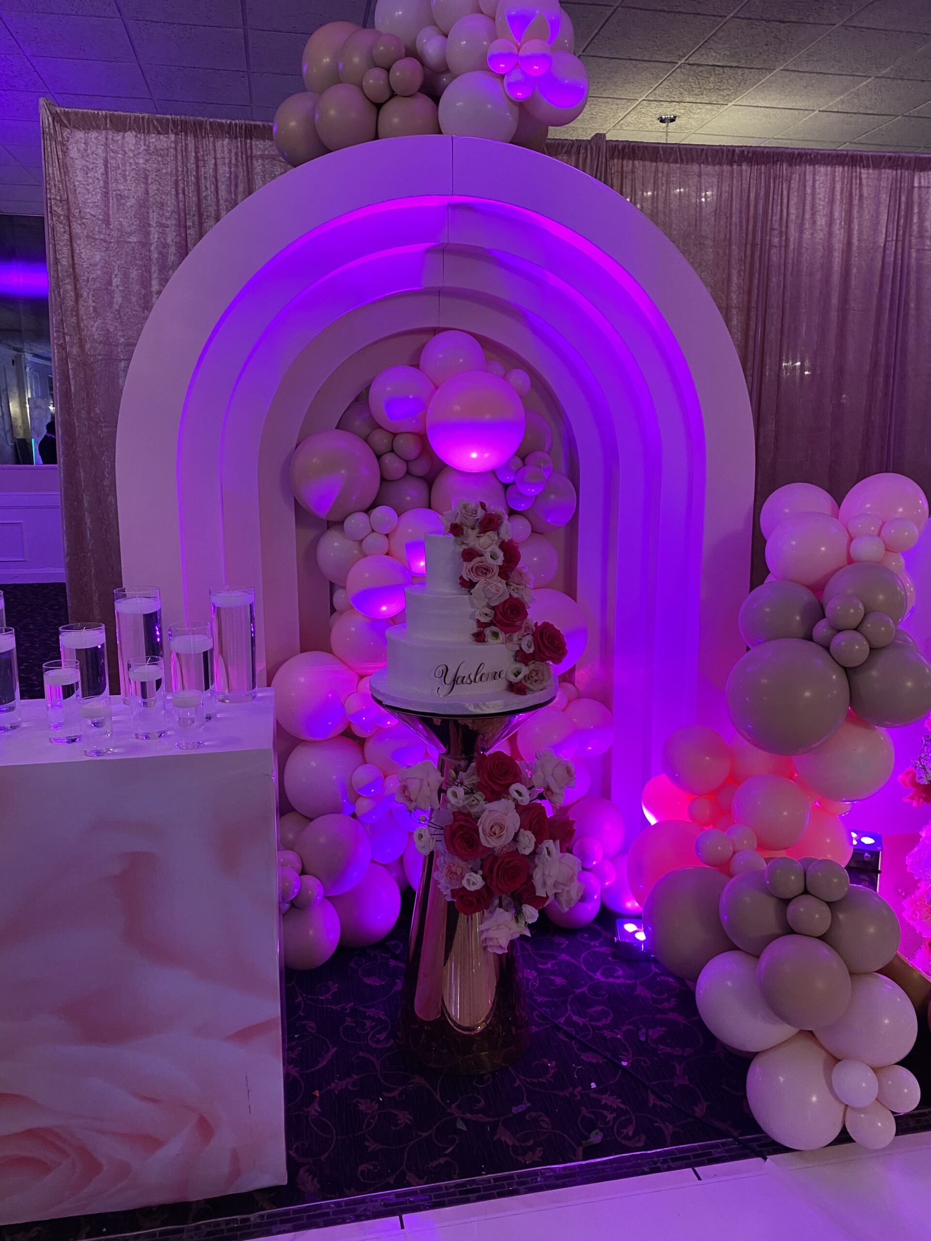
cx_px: 466
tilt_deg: -11.1
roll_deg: +1.4
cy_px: 620
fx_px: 932
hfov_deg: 53.1
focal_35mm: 26
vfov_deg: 67.3
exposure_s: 1/60
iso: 320
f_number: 1.8
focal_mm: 4.25
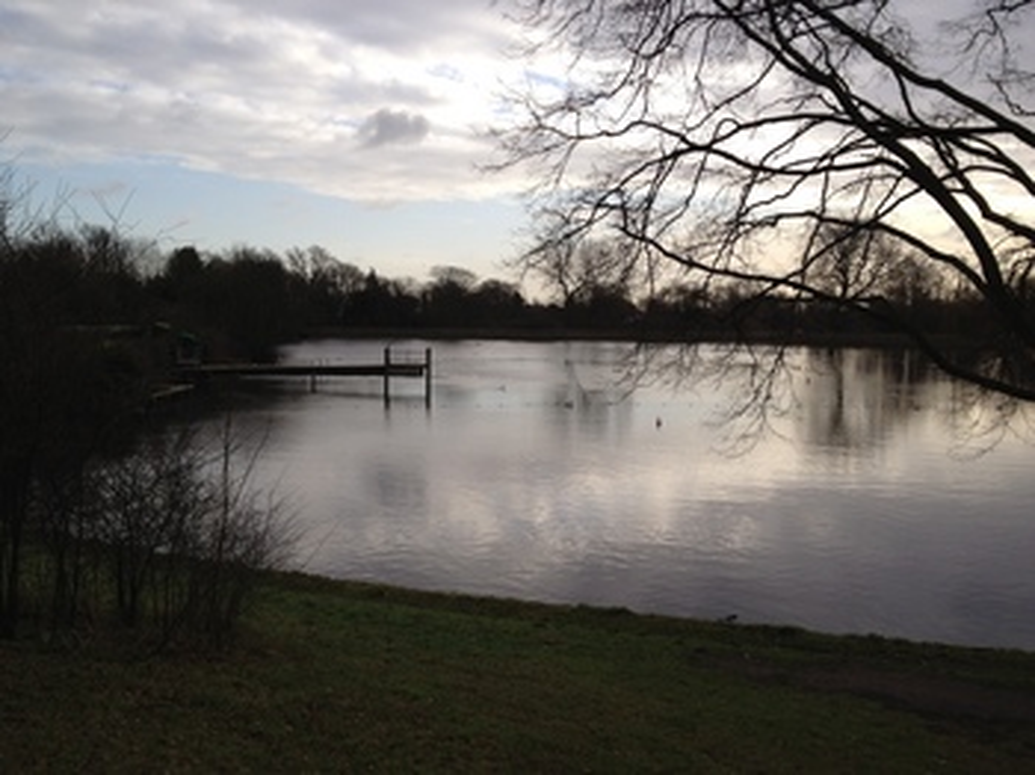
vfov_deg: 40.7
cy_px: 388
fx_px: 1046
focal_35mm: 35
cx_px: 518
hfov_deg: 52.7
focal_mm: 4.28
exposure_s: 1/935
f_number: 2.4
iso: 64
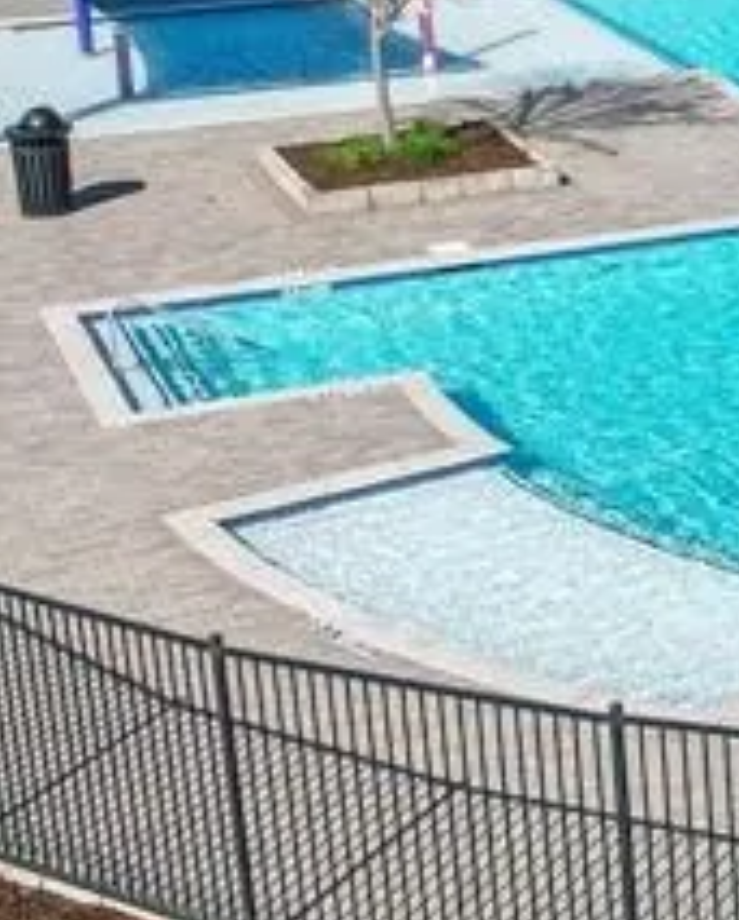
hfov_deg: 13.9
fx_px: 2701
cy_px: 350
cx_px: 1309
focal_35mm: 99
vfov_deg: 19.3
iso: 110
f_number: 2.8
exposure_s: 1/2500
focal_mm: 8.4
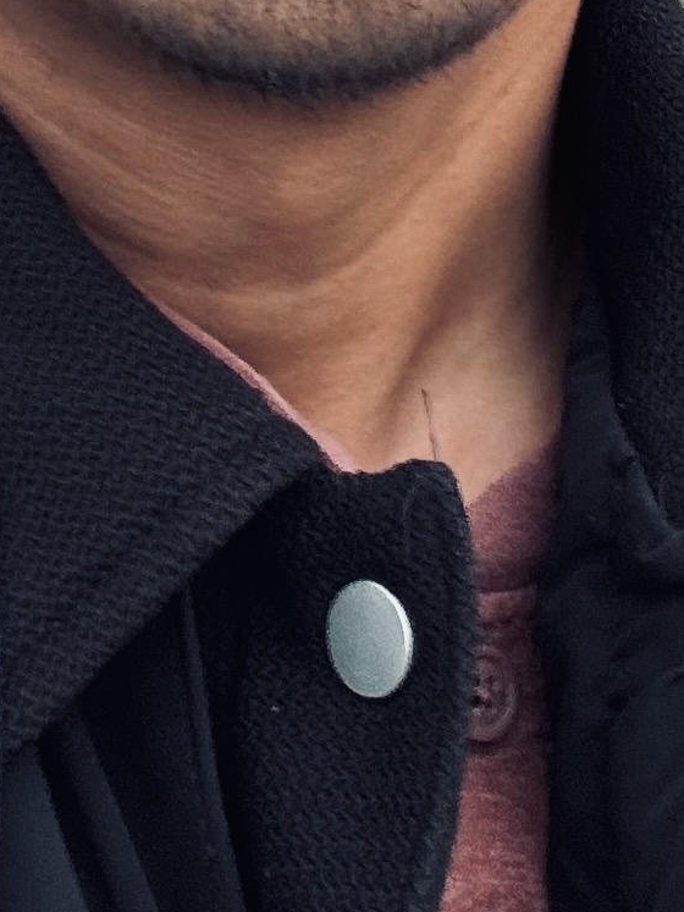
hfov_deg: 11.9
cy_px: -564
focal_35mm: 124
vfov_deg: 14.5
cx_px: 460
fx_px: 3268
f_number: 1.9
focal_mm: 2.69
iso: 80
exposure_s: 1/79
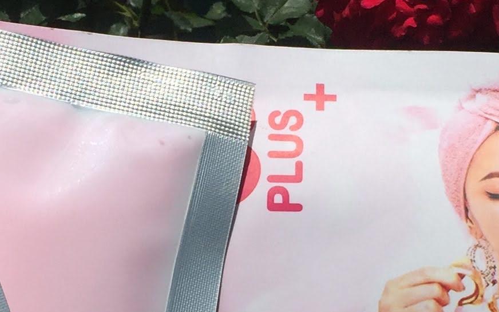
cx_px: 229
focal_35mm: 115
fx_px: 1564
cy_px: 196
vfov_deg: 11.4
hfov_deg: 18.1
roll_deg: -7.5
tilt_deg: -5.9
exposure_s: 1/6623
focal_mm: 4.15
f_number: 2.2
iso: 32
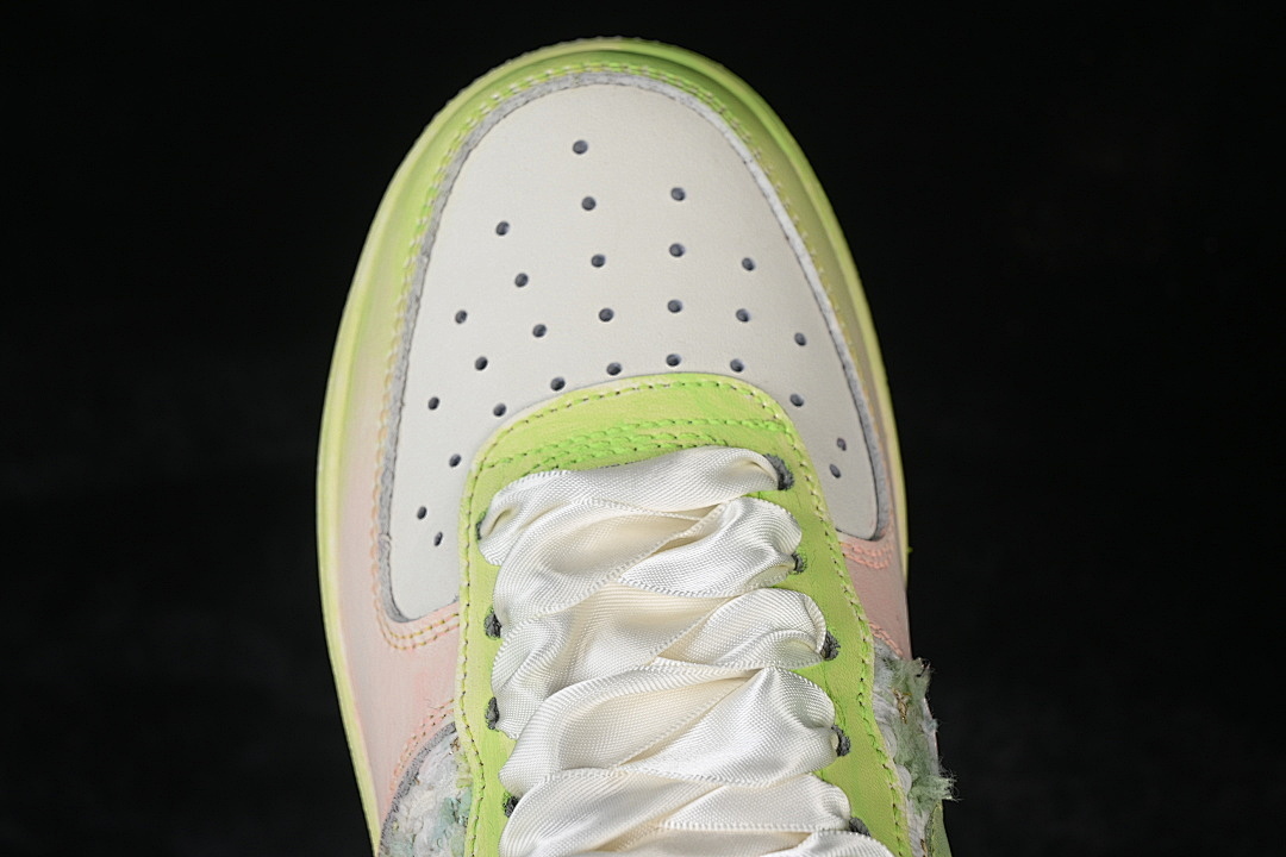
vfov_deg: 18.2
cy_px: 428
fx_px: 2679
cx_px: 643
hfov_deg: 27.0
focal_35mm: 75
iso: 160
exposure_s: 1/80
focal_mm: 50
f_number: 7.1
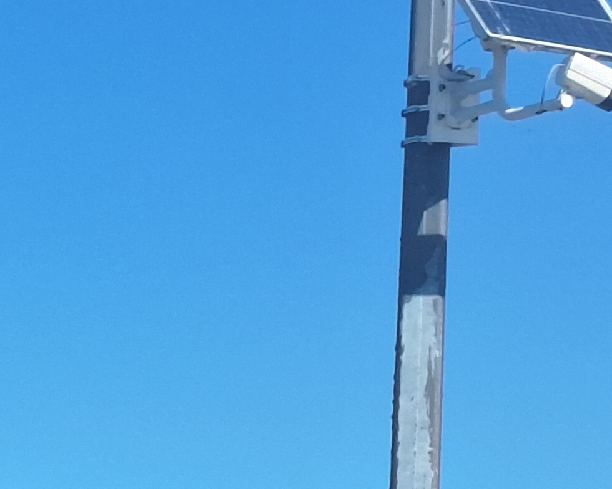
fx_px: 3387
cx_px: -1158
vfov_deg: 7.9
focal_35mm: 187
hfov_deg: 8.7
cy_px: 1002
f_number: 1.8
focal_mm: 5.54
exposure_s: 1/1712
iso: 40
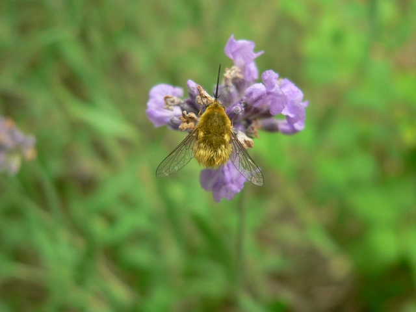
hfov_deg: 32.2
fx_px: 721
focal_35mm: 60
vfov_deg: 24.4
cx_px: 208
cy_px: 156
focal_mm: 9.9
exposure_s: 1/80
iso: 150
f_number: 2.8
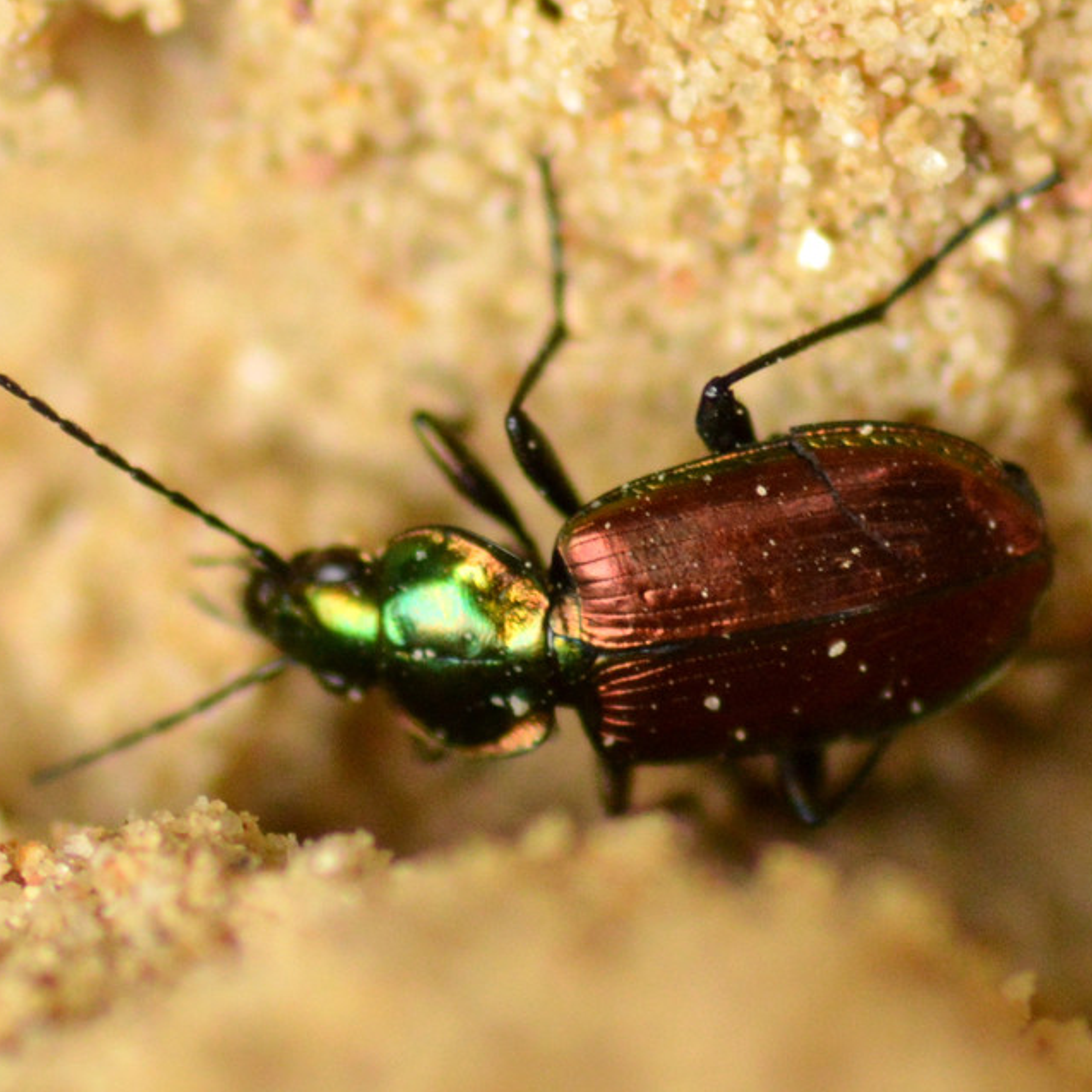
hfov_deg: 9.1
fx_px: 6853
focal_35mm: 192
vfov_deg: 9.1
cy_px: 545
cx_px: 513
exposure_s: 1/500
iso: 800
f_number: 6.3
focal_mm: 100
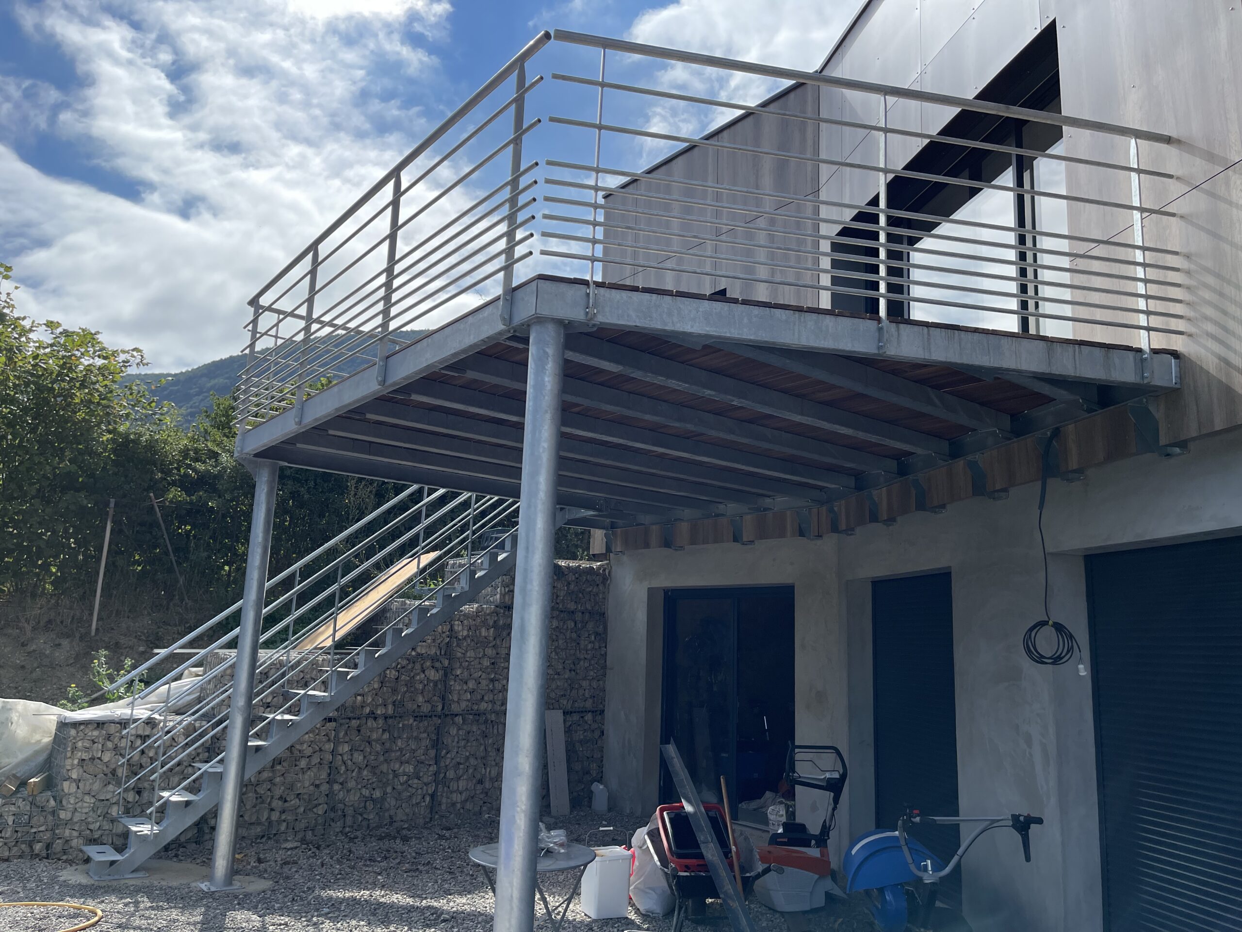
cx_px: 621
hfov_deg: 67.3
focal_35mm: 26
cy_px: 466
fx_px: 933
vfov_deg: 53.1
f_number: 1.6
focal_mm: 5.1
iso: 32
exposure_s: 1/5376
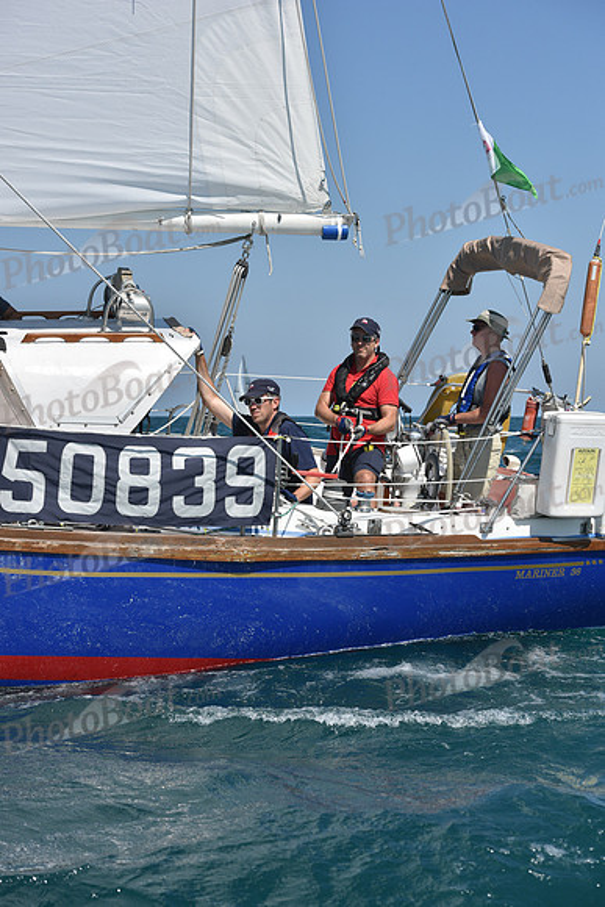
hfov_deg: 17.5
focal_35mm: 78
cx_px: 302
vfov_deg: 26.0
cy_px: 454
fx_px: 1965
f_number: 7.1
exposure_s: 1/1600
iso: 250
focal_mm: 78
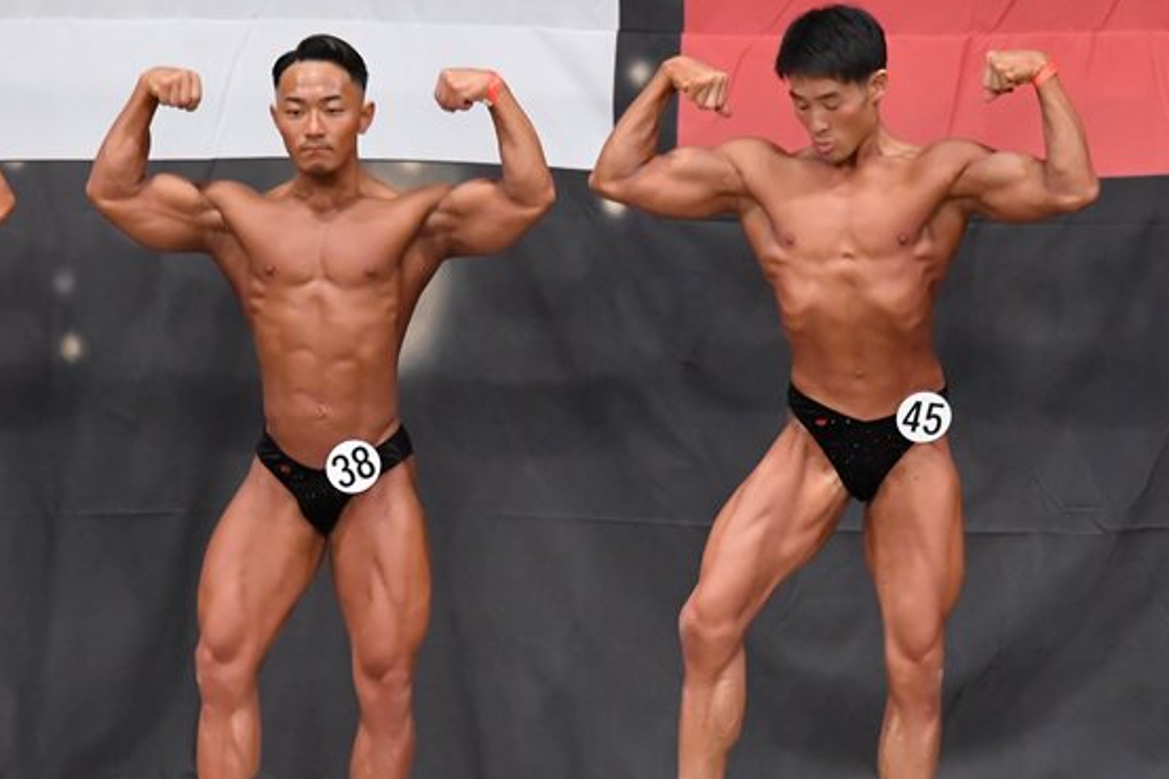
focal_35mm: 315
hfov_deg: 6.5
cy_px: 454
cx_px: 611
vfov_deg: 4.4
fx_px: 10225
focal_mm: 150
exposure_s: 1/400
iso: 6400
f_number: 5.6
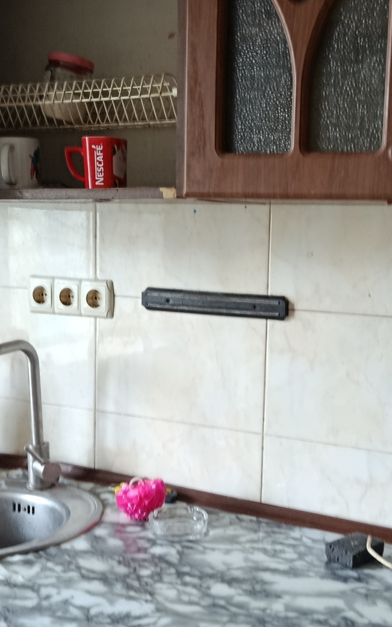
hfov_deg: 25.6
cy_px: 344
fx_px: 855
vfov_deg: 40.3
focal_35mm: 50
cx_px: 278
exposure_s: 1/50
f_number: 1.7
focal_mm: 5.24
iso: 610
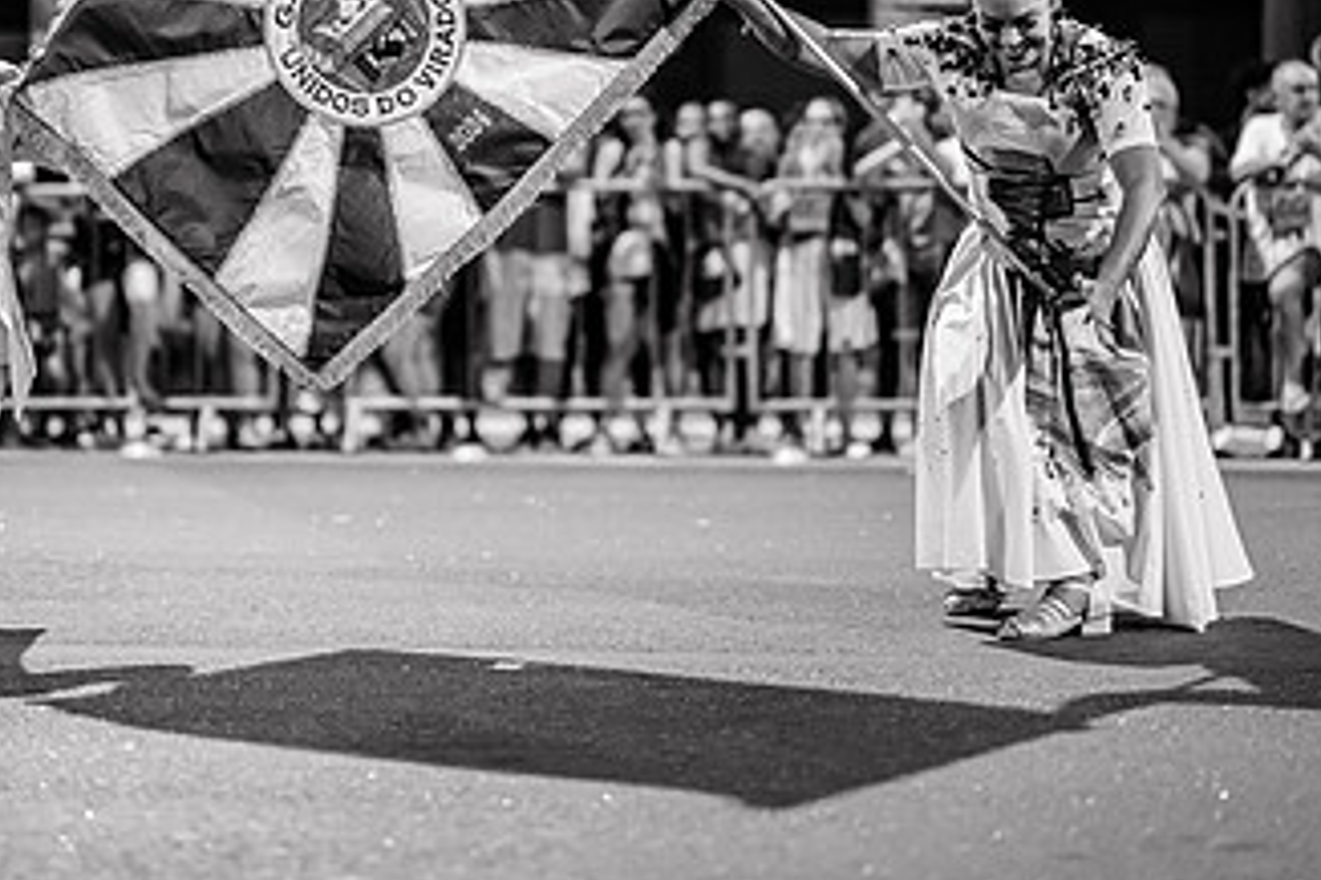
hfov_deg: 22.8
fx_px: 3264
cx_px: 511
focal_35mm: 89
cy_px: 221
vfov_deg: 15.3
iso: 2000
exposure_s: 1/320
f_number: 1.2
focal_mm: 50
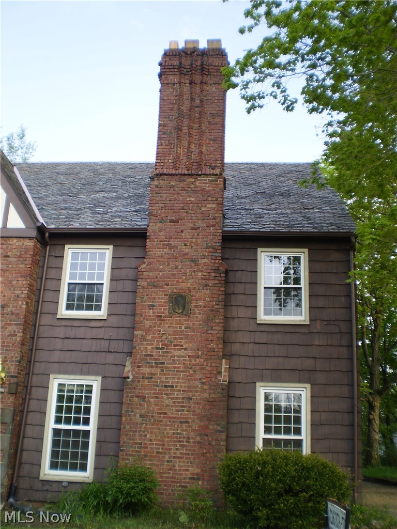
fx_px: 550
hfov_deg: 39.7
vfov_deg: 51.4
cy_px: 264
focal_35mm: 36
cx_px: 198
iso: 64
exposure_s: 1/200
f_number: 3.1
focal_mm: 6.3
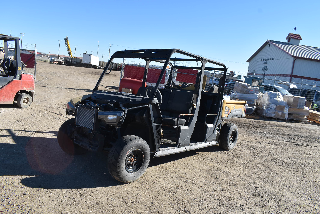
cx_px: 160
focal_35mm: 27
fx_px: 240
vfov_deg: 48.0
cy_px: 107
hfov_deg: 67.3
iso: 200
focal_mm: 18
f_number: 9
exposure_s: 1/320
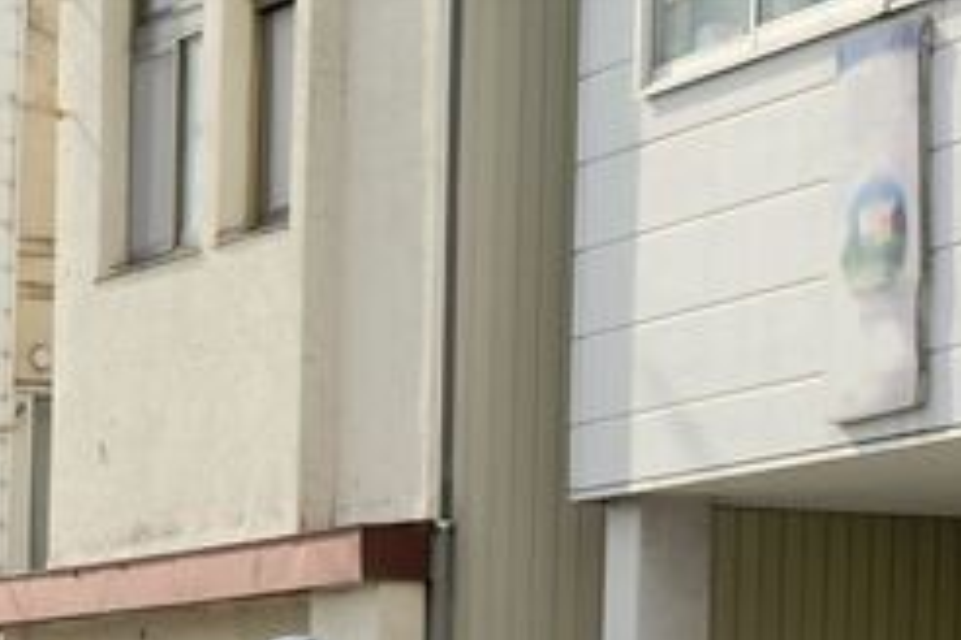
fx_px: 5205
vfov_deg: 6.9
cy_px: 1034
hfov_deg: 10.4
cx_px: -141
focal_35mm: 195
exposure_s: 1/200
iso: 400
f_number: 16
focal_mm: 60
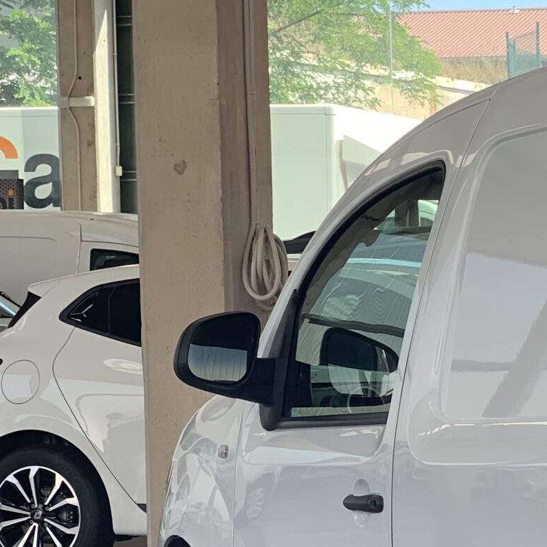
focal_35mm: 151
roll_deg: +0.2
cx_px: 884
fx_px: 2700
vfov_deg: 11.5
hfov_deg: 11.0
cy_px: 496
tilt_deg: -5.0
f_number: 2.4
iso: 16
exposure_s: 1/98
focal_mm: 6
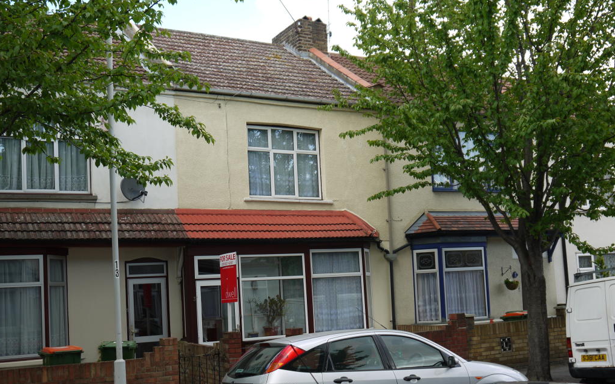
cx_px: 308
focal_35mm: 47
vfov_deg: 27.4
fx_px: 788
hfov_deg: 42.6
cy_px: 227
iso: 100
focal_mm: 22
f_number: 5
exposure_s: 1/160
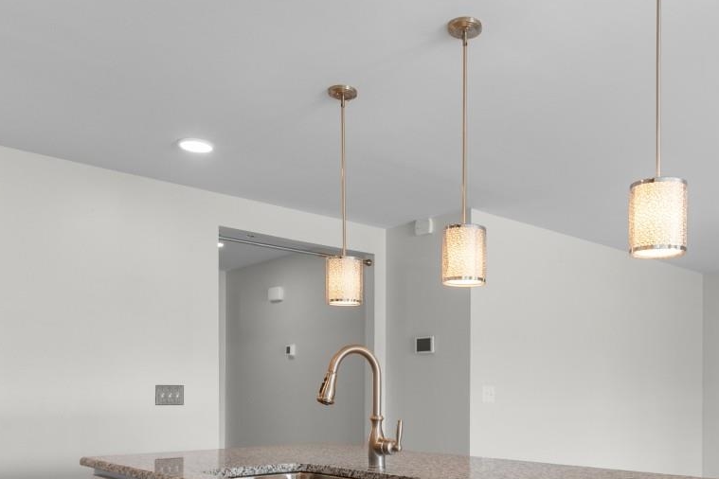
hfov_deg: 57.7
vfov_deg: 39.6
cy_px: 377
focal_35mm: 32
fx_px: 639
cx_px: 468
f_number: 4.5
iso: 100
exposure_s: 1/30
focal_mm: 10
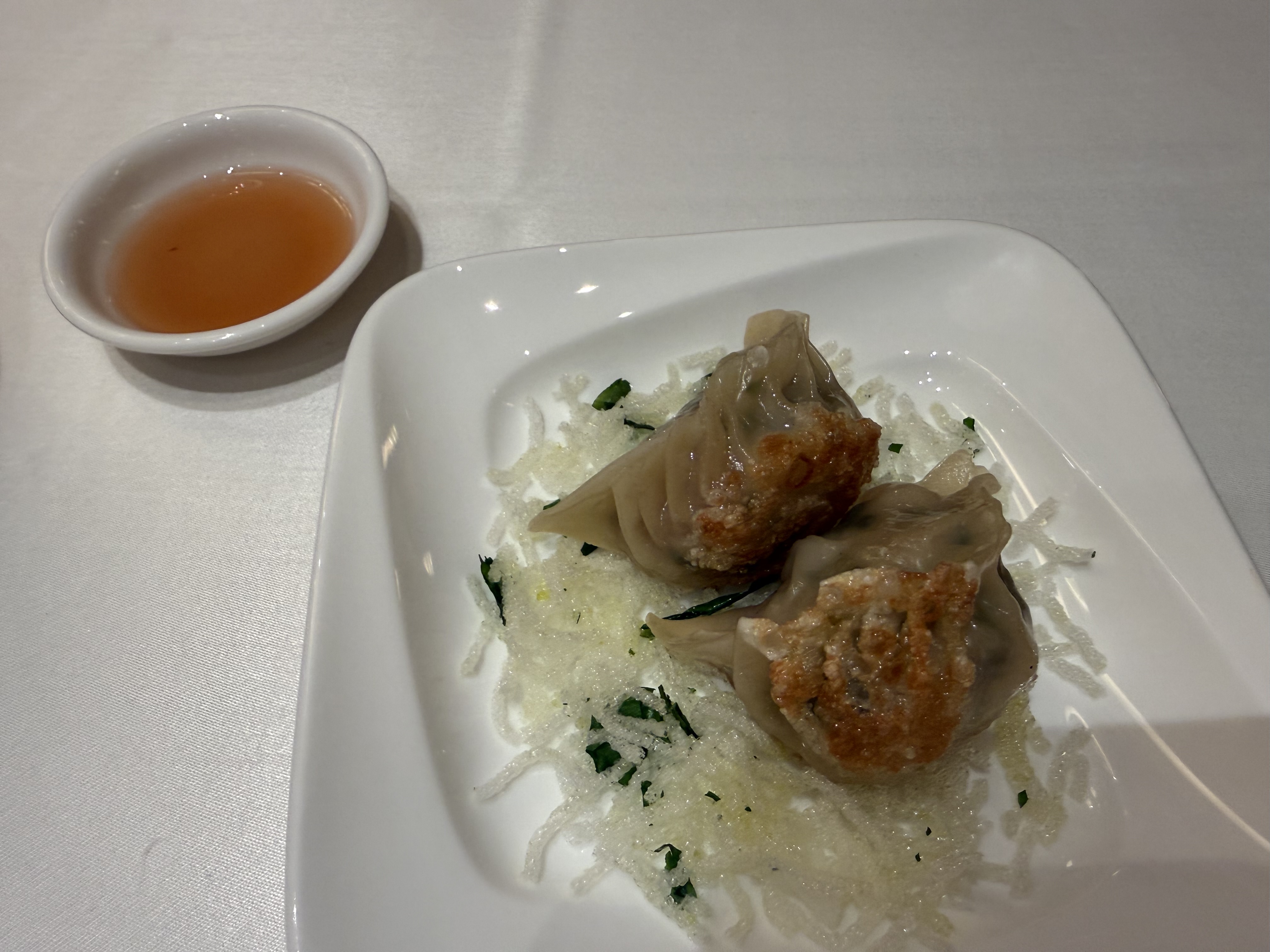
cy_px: 476
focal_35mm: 24
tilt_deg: -57.0
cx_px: 635
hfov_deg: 71.6
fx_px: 881
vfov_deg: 56.8
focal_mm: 2.22
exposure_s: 1/100
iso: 125
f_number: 2.2
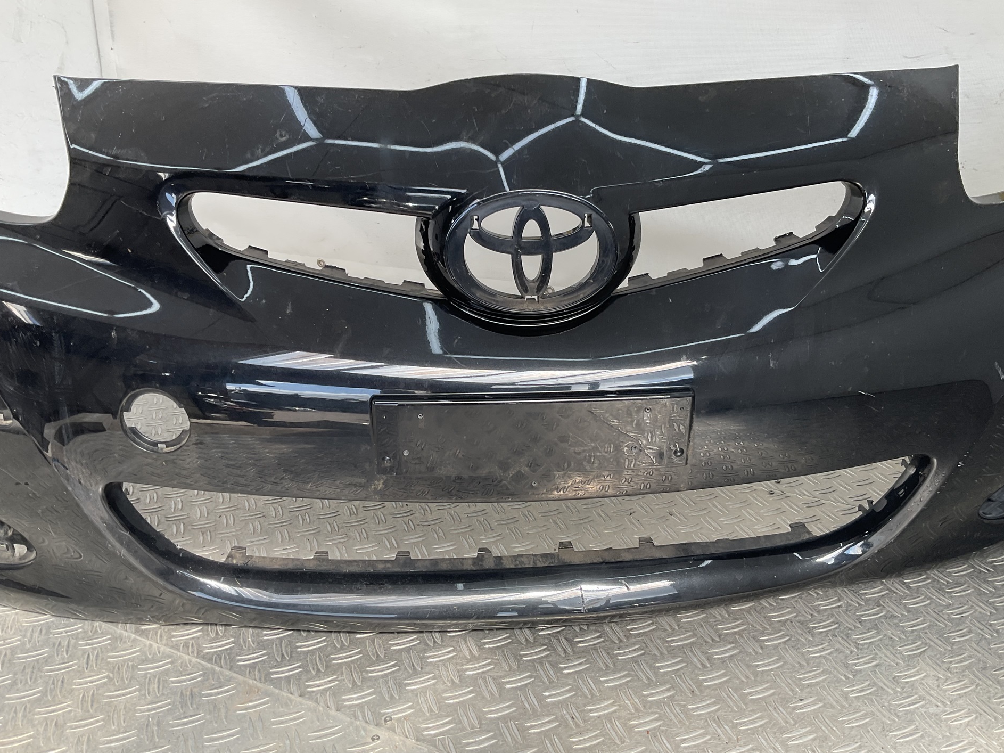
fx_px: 899
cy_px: 359
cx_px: 505
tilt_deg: -23.5
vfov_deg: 45.4
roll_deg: -0.3
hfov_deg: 58.4
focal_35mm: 31
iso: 16
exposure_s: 1/197
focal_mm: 3
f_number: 1.8
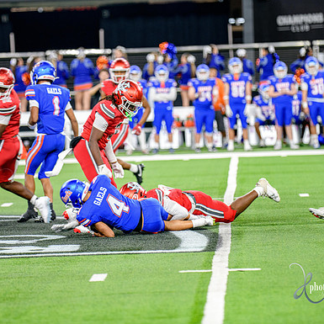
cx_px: 135
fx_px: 2647
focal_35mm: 250
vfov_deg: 7.0
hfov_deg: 7.0
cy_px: 162
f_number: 2.8
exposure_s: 1/400
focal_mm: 195
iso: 1250
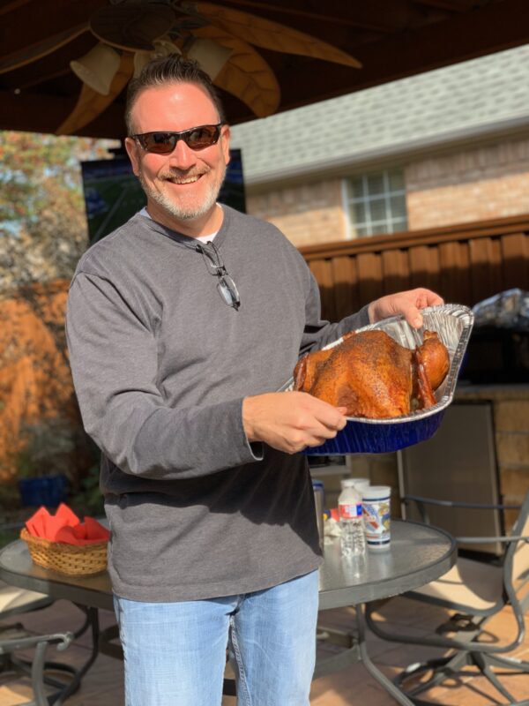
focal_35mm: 52
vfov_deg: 36.8
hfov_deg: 28.0
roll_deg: +4.8
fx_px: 1060
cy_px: 353
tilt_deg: -1.5
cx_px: 264
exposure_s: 1/276
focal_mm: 6
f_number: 2.4
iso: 16
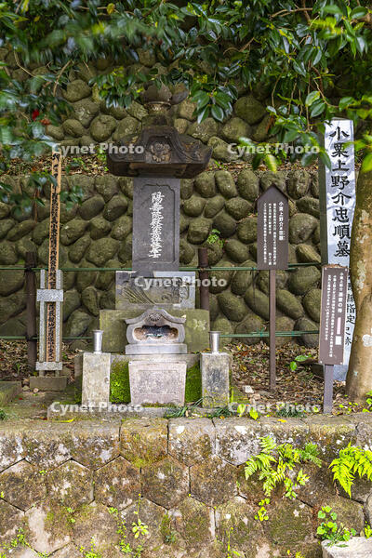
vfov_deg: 51.9
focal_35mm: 37
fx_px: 573
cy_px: 279
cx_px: 186
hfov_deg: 35.9
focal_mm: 37
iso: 64
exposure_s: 1.6
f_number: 9
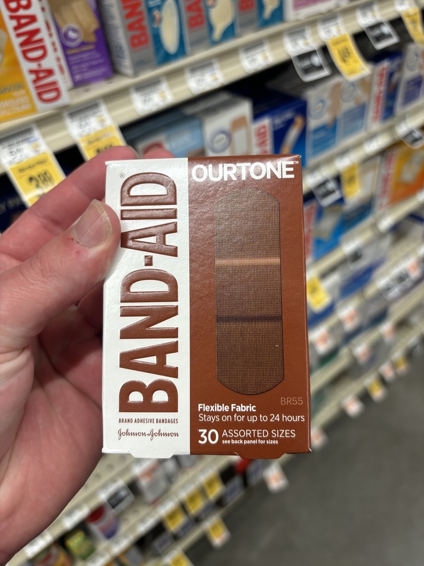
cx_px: 212
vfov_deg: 67.3
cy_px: 283
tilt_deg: -43.3
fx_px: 425
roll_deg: +6.9
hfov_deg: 53.1
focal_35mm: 26
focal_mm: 5.96
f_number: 1.6
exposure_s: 1/100
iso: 80
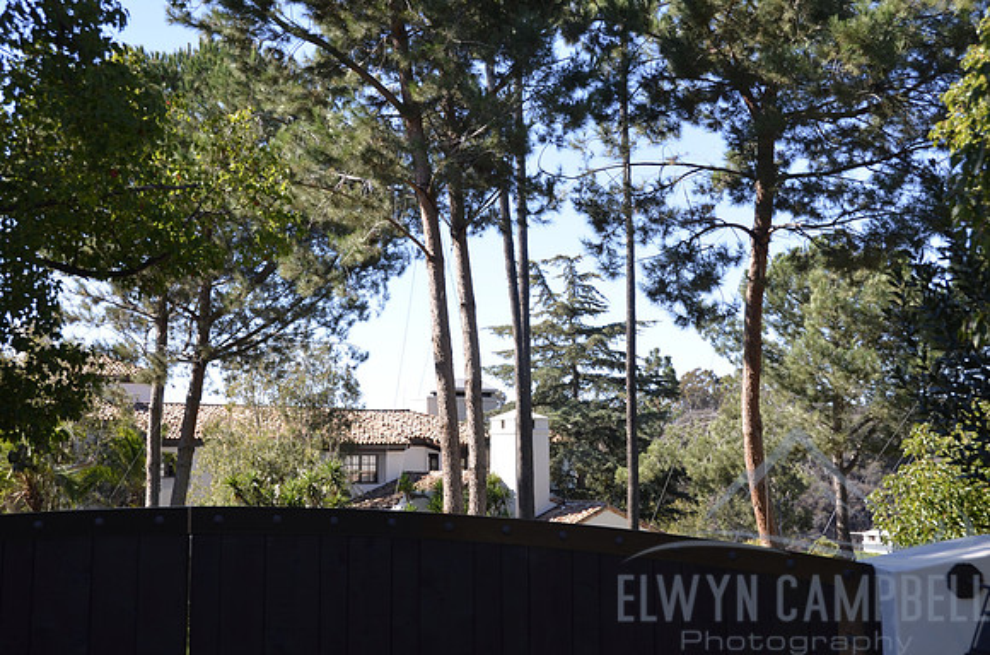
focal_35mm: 52
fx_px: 1441
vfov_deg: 25.6
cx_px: 495
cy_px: 328
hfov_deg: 37.9
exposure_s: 1/200
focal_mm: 35
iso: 200
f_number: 7.1
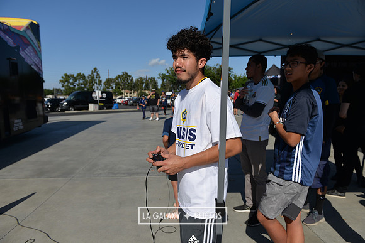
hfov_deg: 73.7
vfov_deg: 53.2
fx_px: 243
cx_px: 182
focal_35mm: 24
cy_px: 122
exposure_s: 1/2000
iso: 100
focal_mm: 24
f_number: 4.5
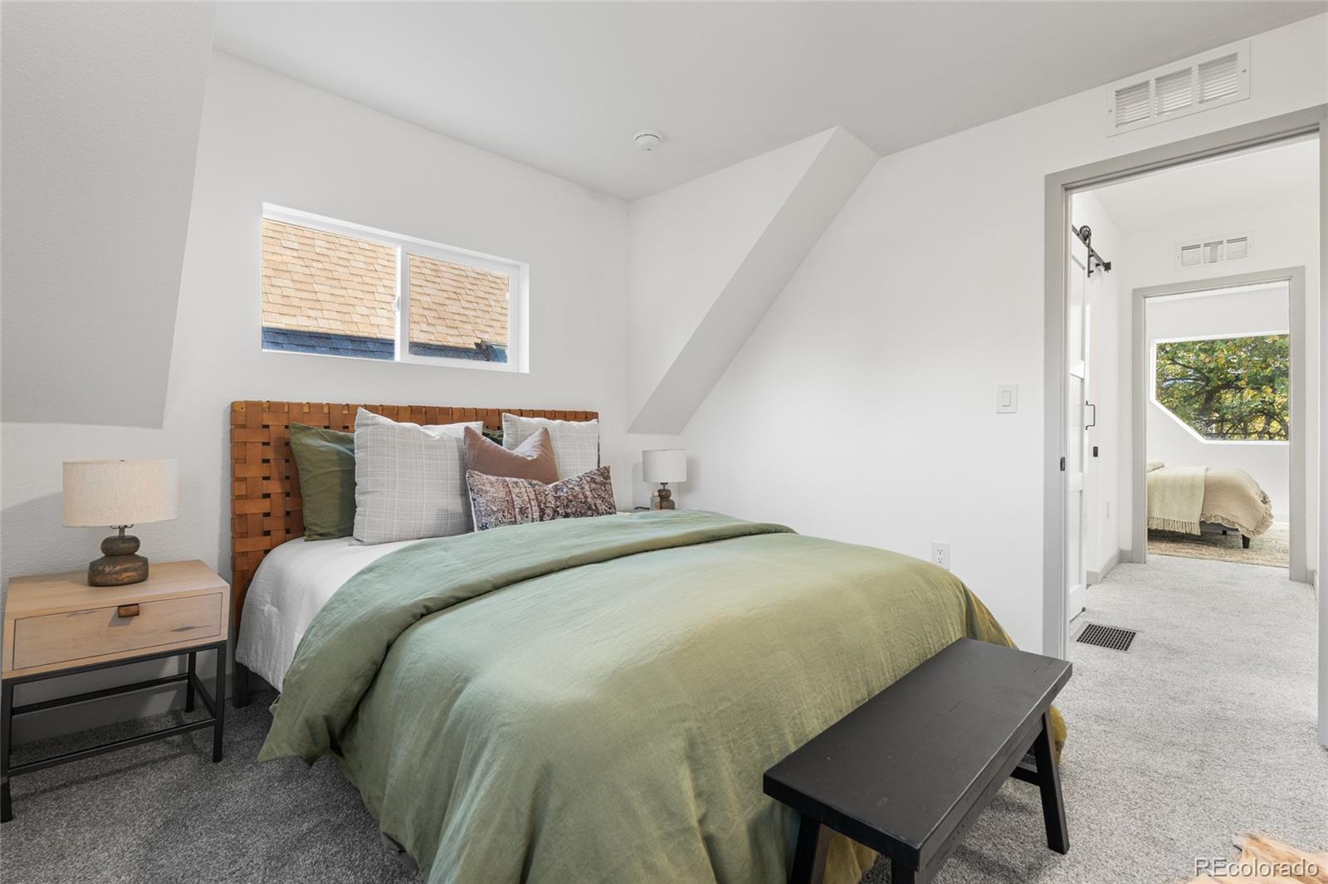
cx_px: 664
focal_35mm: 16
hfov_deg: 95.0
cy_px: 442
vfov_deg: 72.0
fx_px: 608
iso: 400
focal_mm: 16.5
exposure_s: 1/4
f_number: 8
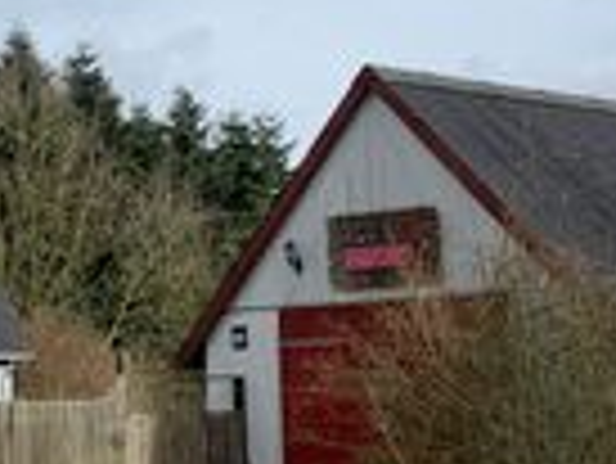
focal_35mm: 114
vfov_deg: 13.0
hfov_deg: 17.2
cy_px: 234
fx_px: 2030
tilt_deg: +5.4
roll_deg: +0.6
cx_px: 166
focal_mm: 4.25
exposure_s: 1/3289
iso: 25
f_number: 1.8
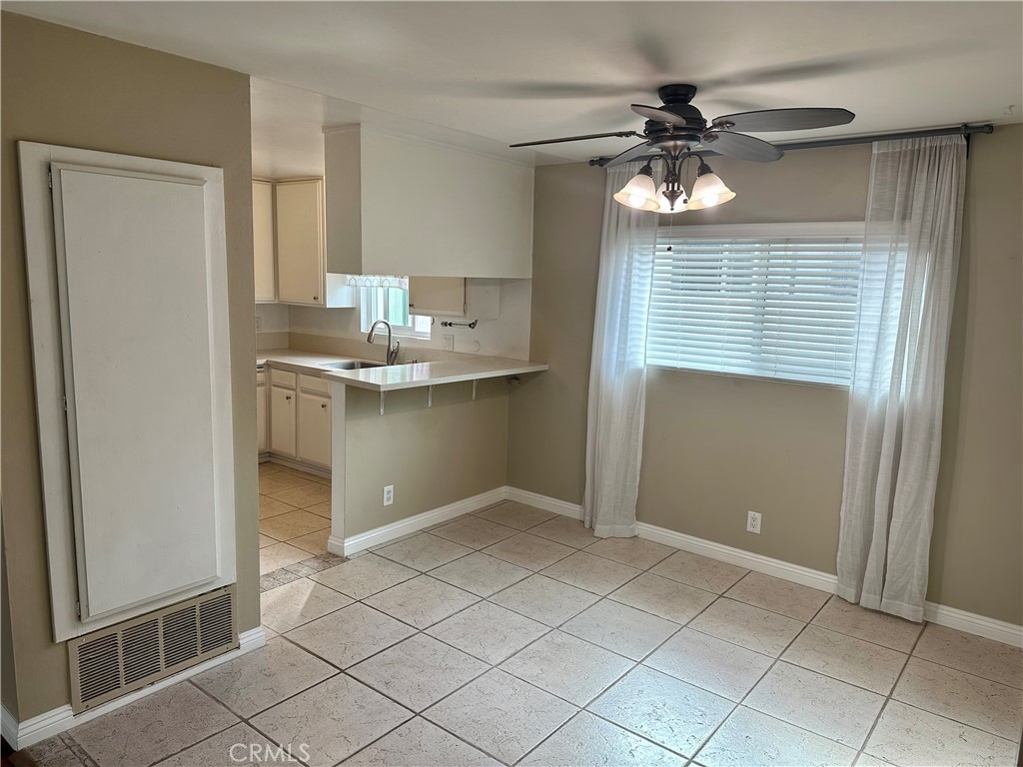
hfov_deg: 71.6
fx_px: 709
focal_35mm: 24
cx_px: 512
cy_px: 384
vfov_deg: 56.8
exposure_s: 1/162
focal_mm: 6.86
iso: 100
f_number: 1.78
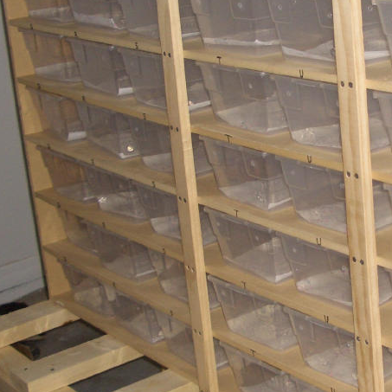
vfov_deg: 21.1
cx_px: 372
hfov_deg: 20.6
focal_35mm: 82
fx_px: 1051
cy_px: 198
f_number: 2.6
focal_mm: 5.8
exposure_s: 1/60
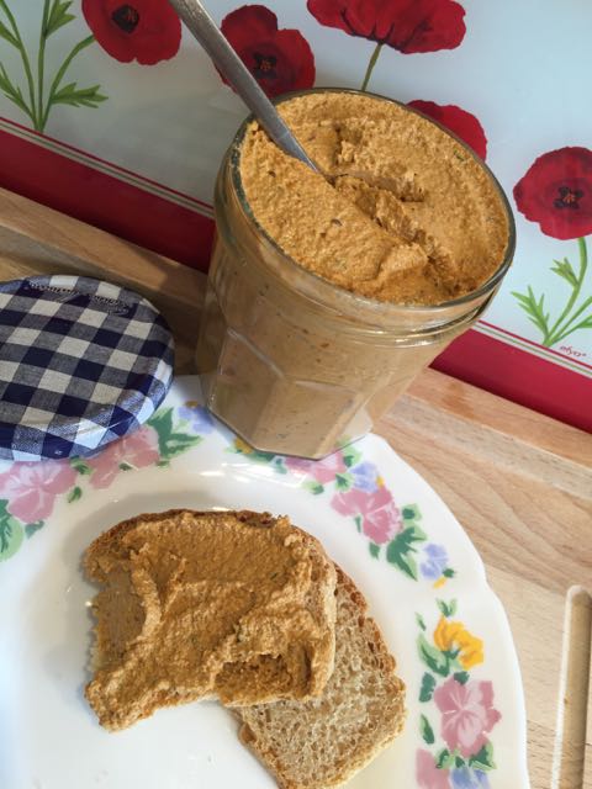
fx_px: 661
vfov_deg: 61.7
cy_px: 394
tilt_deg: -55.1
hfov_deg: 48.2
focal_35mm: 29
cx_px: 296
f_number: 2.2
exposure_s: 1/33
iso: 40
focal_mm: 4.15
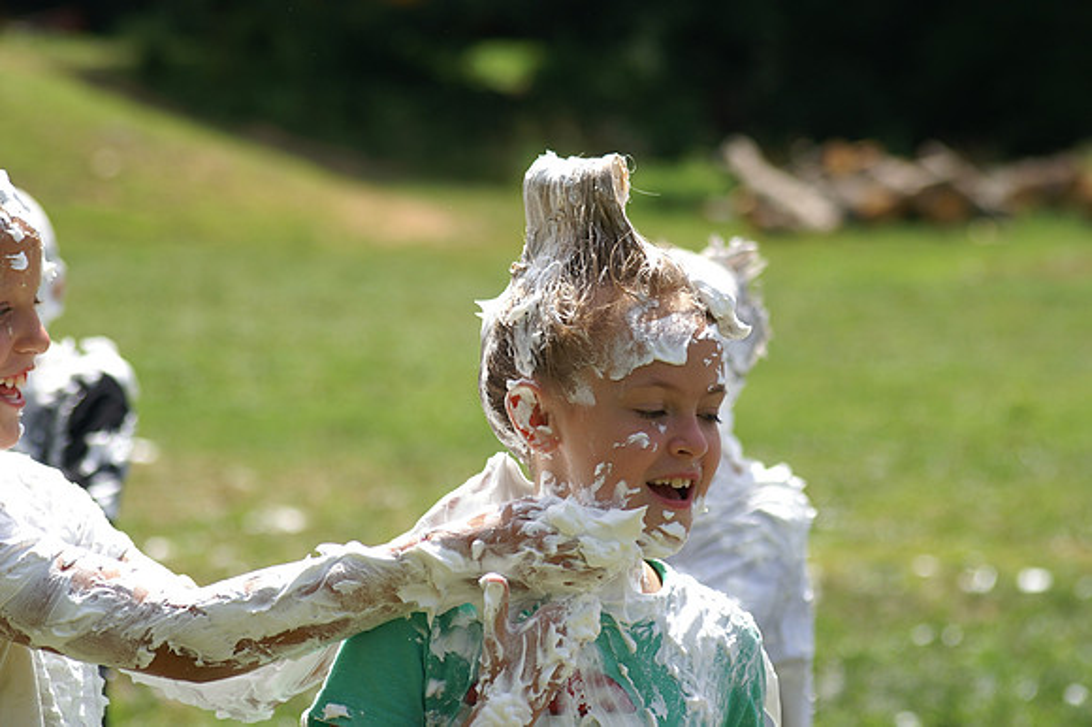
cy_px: 364
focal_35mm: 165
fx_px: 5002
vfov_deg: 8.3
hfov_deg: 12.5
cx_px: 546
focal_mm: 110
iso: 100
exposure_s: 1/500
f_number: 5.6
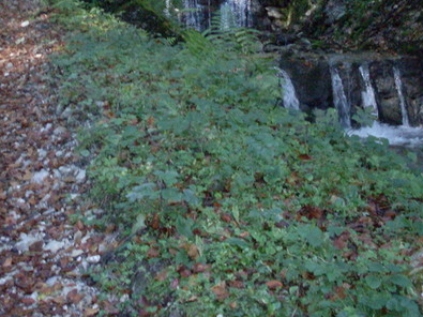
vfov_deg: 18.6
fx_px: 941
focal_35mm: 77
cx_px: 137
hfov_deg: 25.2
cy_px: -3
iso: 240
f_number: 2.8
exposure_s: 1/45
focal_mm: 6.3
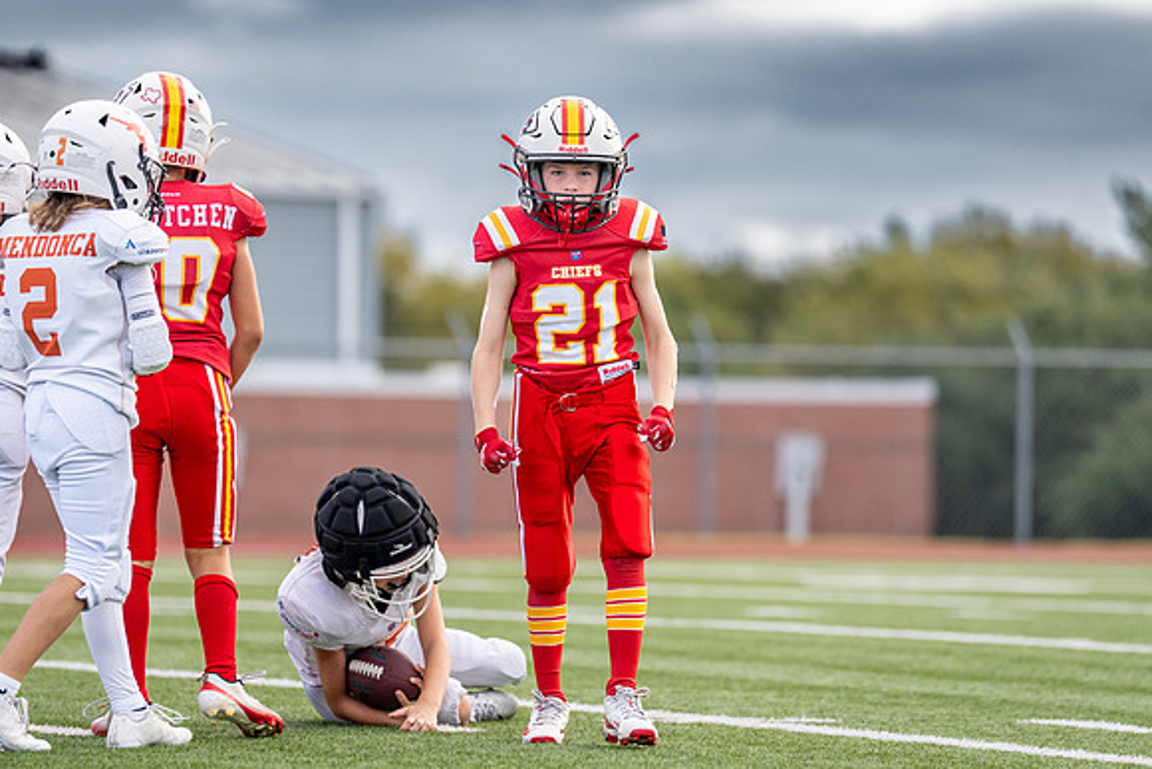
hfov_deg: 7.5
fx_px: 8746
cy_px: 356
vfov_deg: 5.0
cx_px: 607
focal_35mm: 273
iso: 400
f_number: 2.8
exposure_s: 1/2500
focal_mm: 200
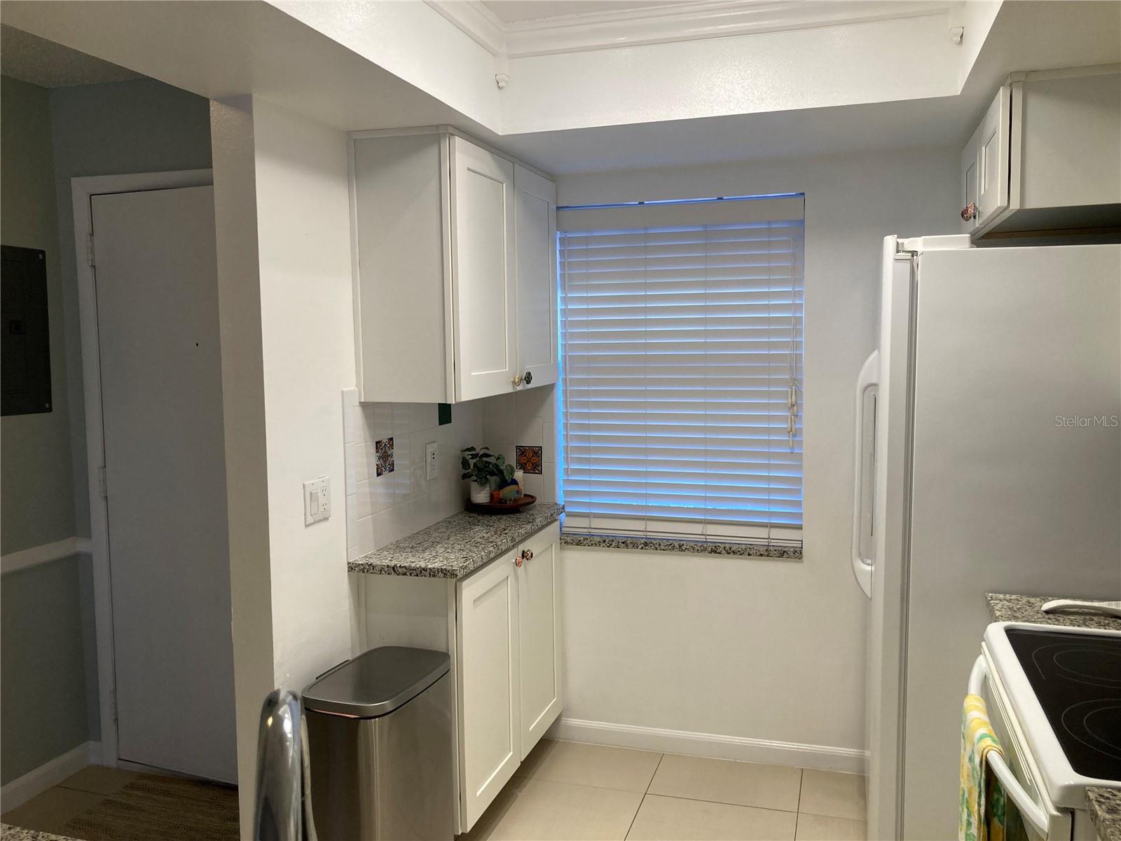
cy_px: 420
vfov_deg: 49.7
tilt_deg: -3.9
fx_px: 907
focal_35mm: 28
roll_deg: +0.8
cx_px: 560
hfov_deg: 63.4
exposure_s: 1/120
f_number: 1.8
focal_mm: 3.99
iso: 64
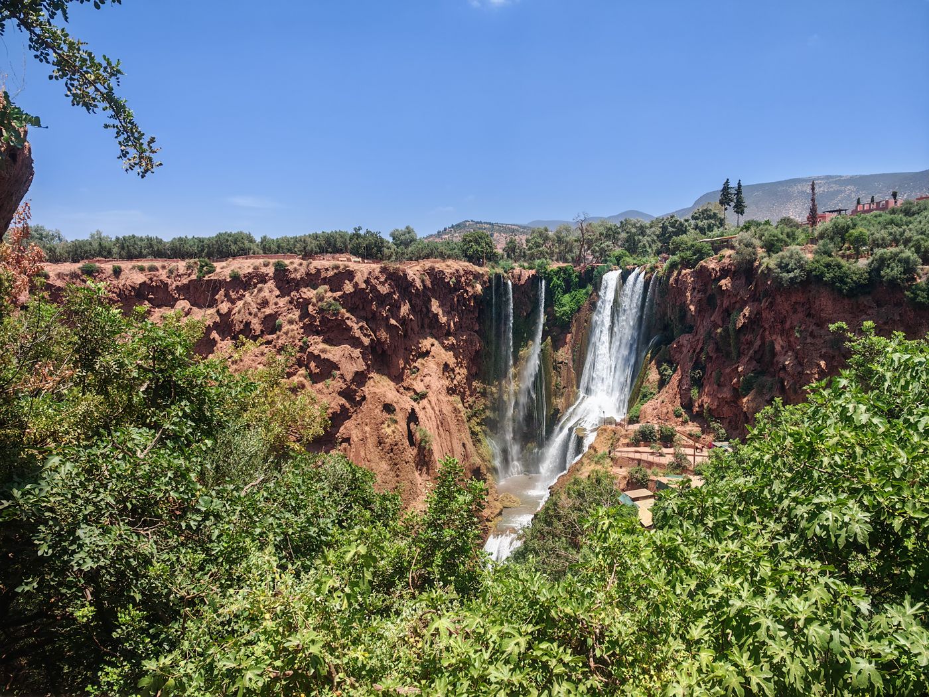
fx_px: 644
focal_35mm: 24
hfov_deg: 71.6
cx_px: 464
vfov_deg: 56.8
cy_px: 348
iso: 100
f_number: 2
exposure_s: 1/5300
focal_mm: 6.83
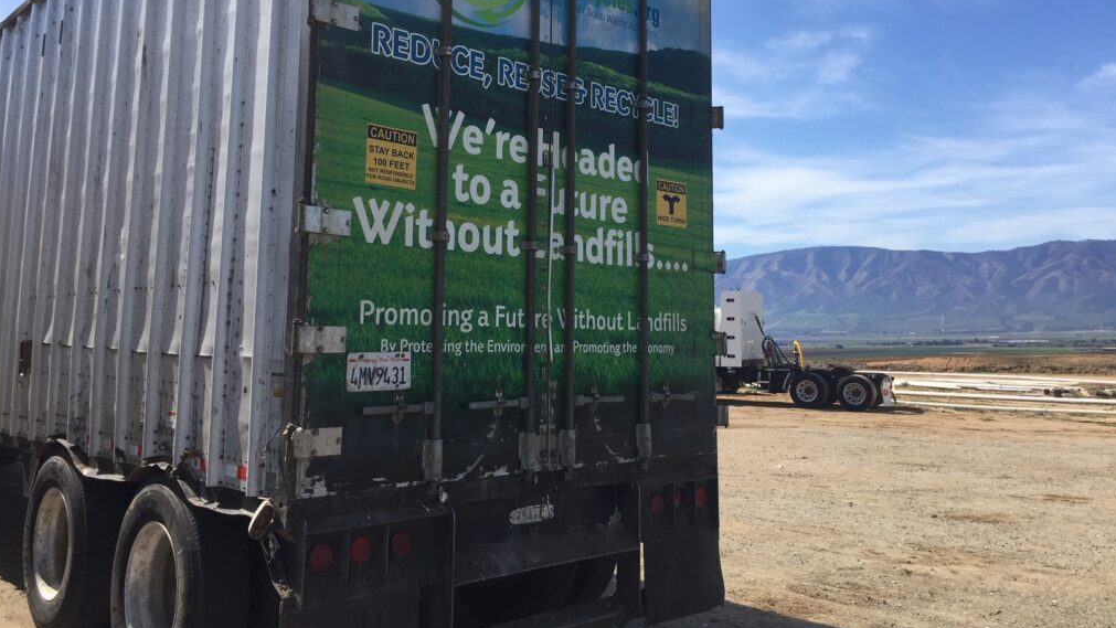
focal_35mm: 32
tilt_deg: +5.5
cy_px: 207
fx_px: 947
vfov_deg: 36.3
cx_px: 557
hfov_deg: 61.0
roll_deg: +1.8
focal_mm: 4.15
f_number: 2.2
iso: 32
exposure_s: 1/1883
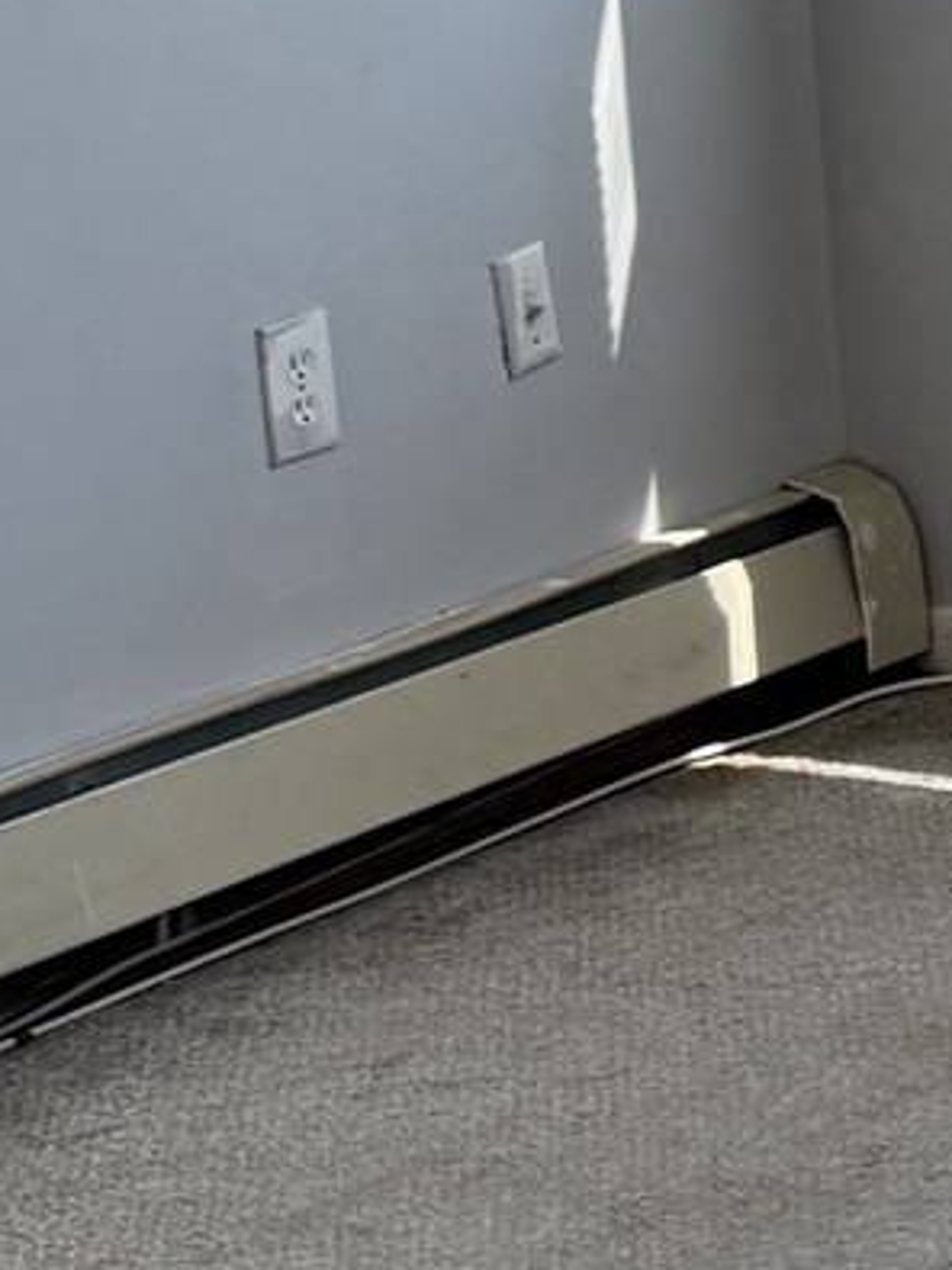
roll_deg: -0.4
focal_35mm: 140
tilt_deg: -10.7
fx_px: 5136
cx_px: 2441
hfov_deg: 9.3
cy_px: 215
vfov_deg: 14.0
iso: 100
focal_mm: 6.76
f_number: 1.78
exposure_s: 1/266
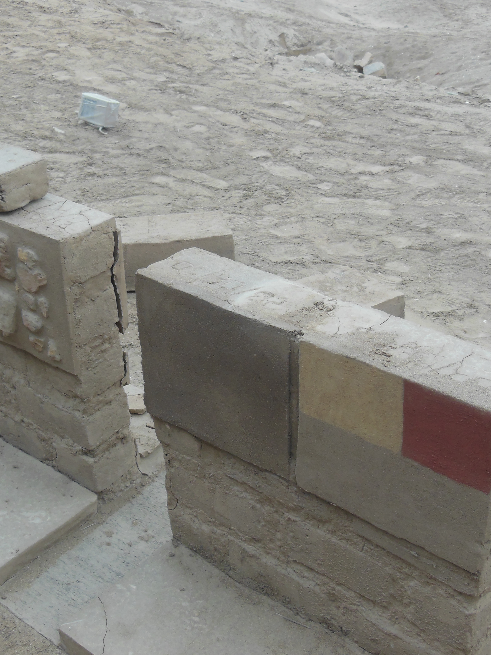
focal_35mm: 53
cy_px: 321
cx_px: 237
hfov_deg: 27.5
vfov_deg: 36.2
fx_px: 1002
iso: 160
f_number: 4.1
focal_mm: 6.9
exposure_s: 1/250
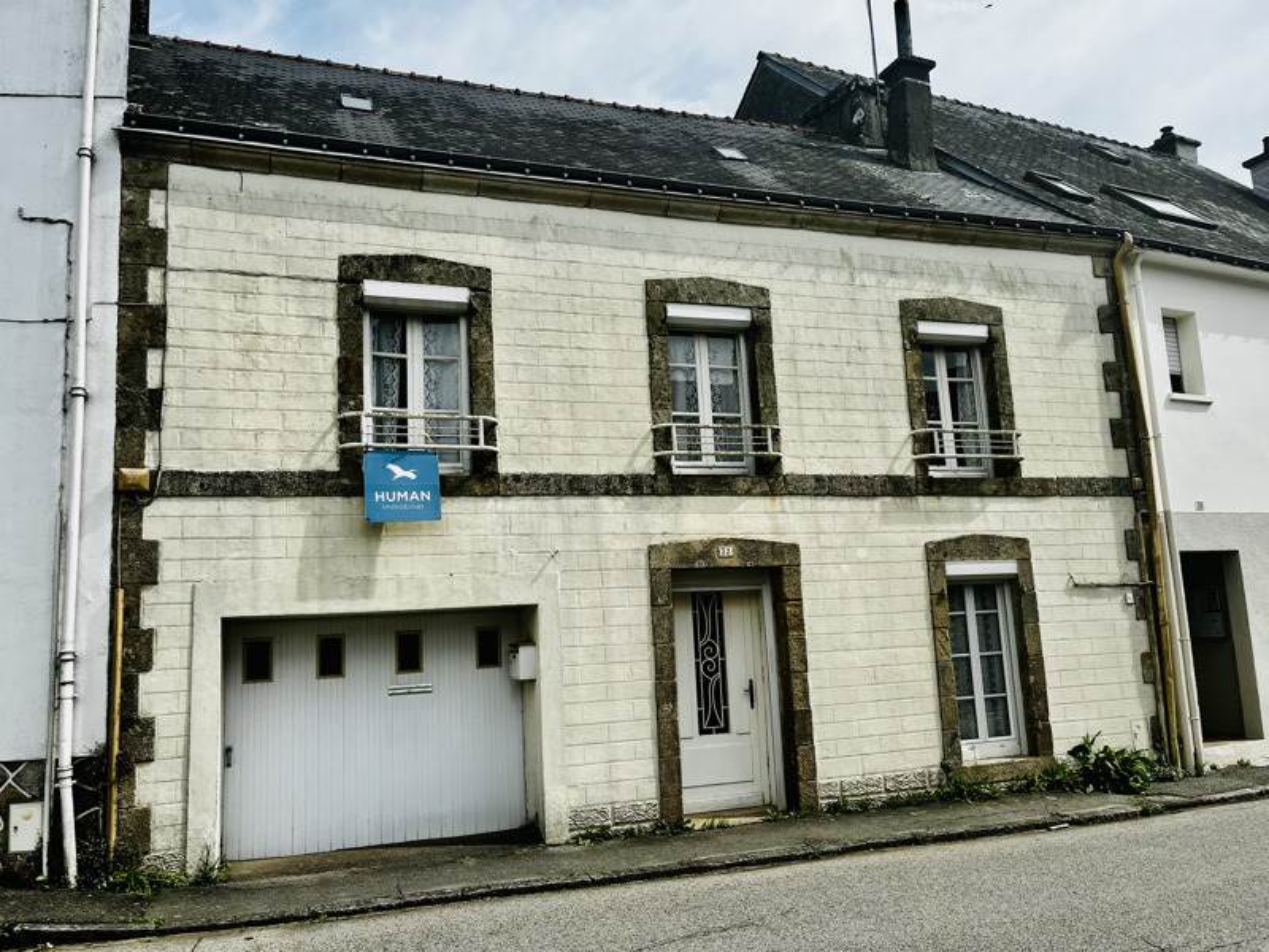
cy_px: 476
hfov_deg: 67.3
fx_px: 953
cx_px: 634
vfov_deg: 53.1
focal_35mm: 26
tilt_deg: +8.4
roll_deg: +3.7
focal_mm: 5.1
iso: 50
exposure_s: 1/4484
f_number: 1.6
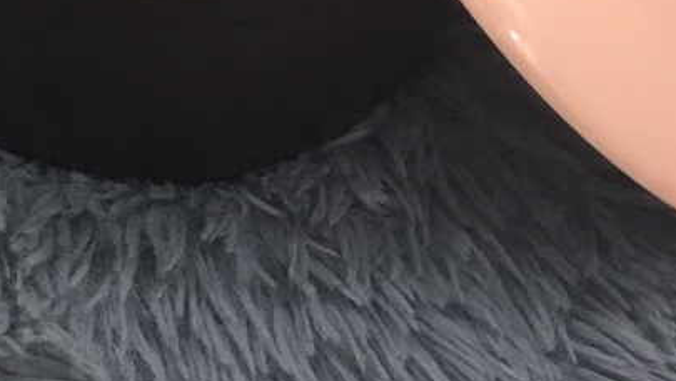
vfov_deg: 10.5
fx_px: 1793
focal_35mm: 100
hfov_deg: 21.1
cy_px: -531
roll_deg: -2.4
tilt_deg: -20.2
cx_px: 130
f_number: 2.4
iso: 100
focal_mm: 3.3
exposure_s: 1/33
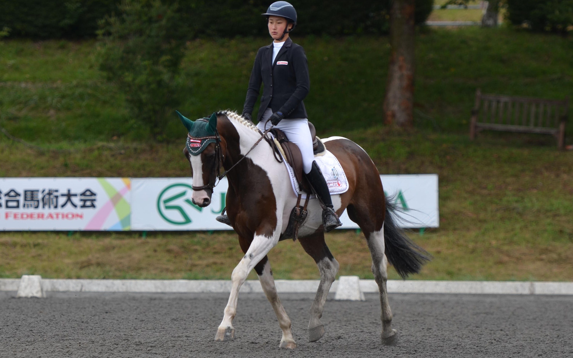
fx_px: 3342
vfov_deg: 6.1
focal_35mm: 214
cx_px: 286
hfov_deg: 9.8
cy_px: 174
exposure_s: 1/800
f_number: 2.8
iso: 110
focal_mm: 140
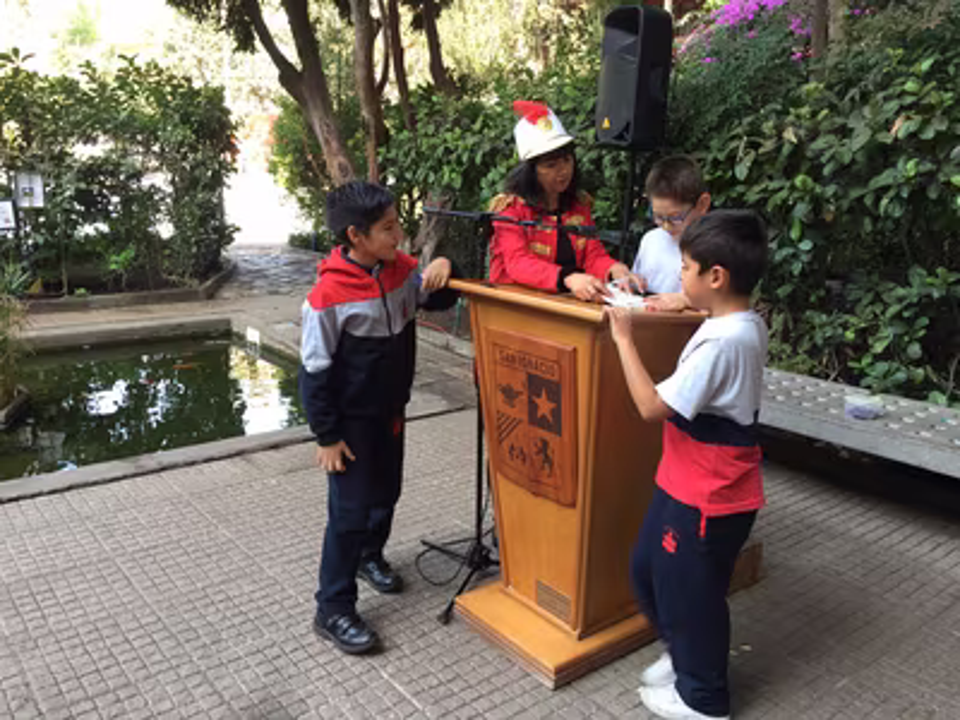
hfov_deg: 61.7
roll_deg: -2.3
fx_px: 804
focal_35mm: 29
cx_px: 480
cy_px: 360
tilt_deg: -12.6
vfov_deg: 48.2
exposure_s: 1/50
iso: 32
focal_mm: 4.15
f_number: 2.2
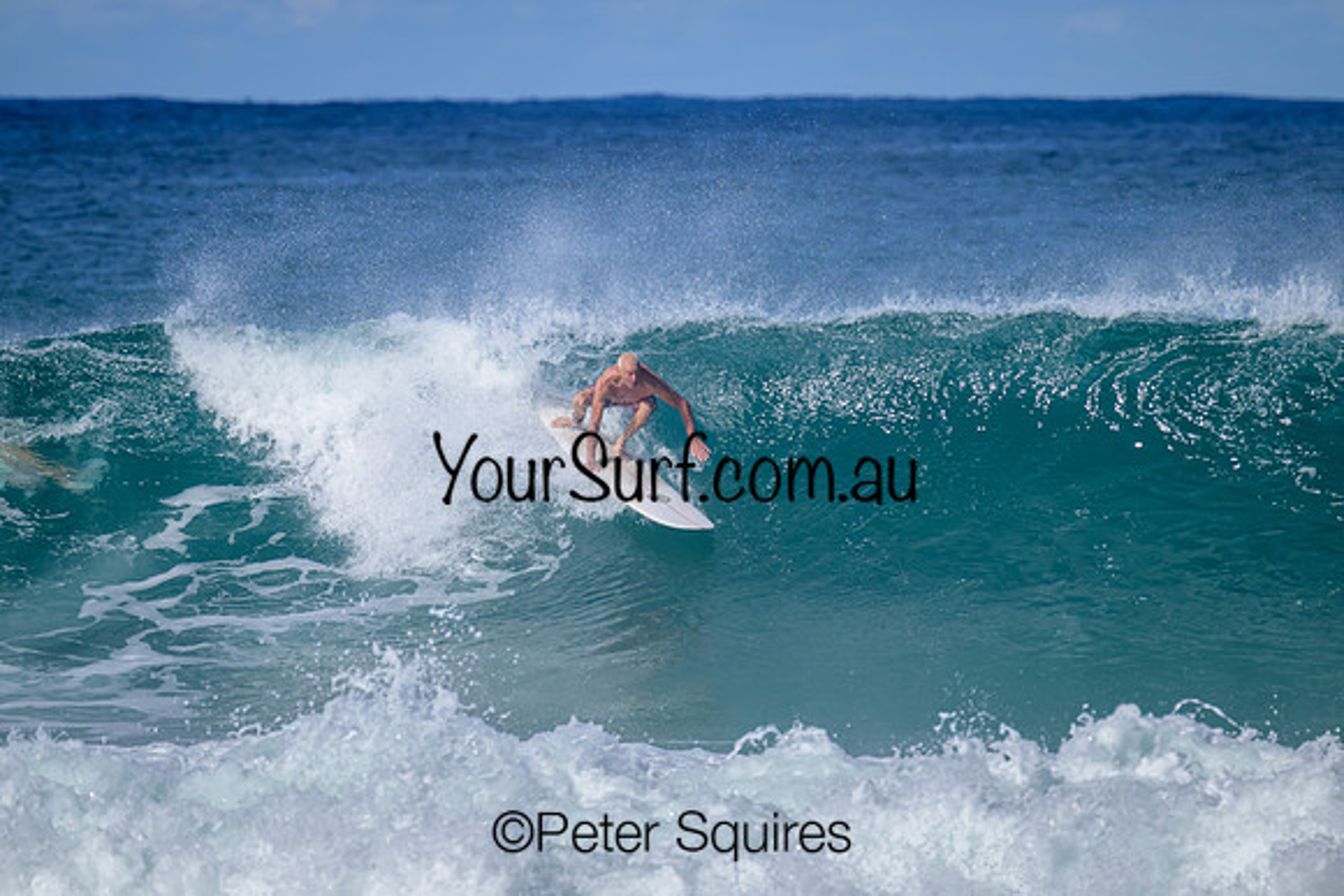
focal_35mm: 680
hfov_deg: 3.0
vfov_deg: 2.0
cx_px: 672
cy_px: 448
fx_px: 25391
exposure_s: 1/2000
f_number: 11
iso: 720
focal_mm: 680
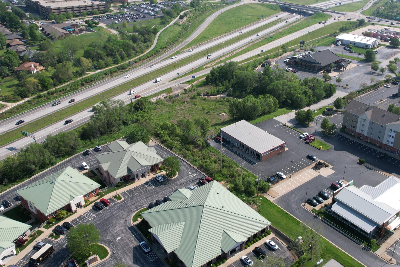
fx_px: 344
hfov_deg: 59.9
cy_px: 130
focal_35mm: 31
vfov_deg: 42.3
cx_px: 237
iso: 100
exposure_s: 1/1500
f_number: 2.8
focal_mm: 8.38
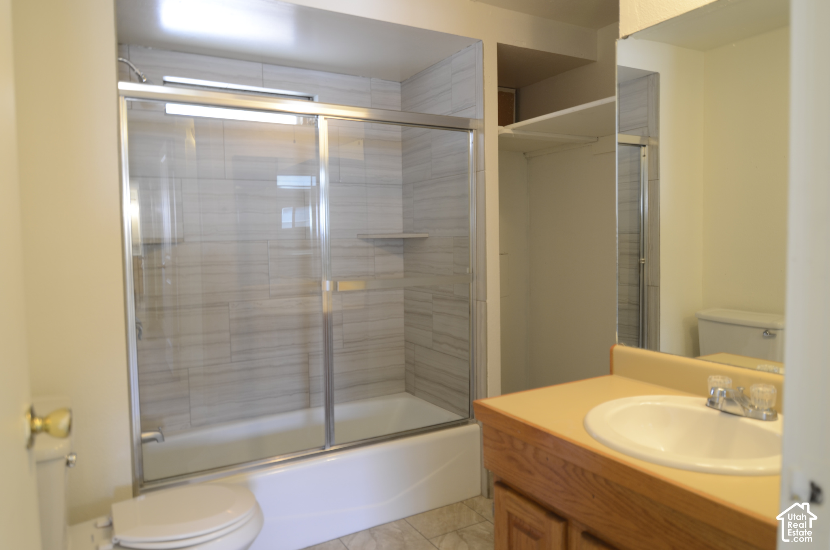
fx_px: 552
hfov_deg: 73.9
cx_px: 415
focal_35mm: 24
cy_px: 275
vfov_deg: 52.9
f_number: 2.8
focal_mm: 16
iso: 100
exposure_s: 1/6
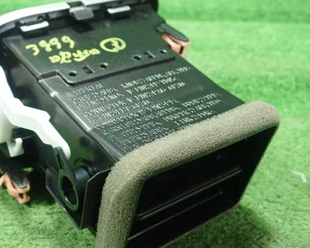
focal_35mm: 41
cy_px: 134
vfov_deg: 36.5
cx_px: 98
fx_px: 376
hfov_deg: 44.0
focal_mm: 5.5
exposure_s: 1/125
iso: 800
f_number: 2.3
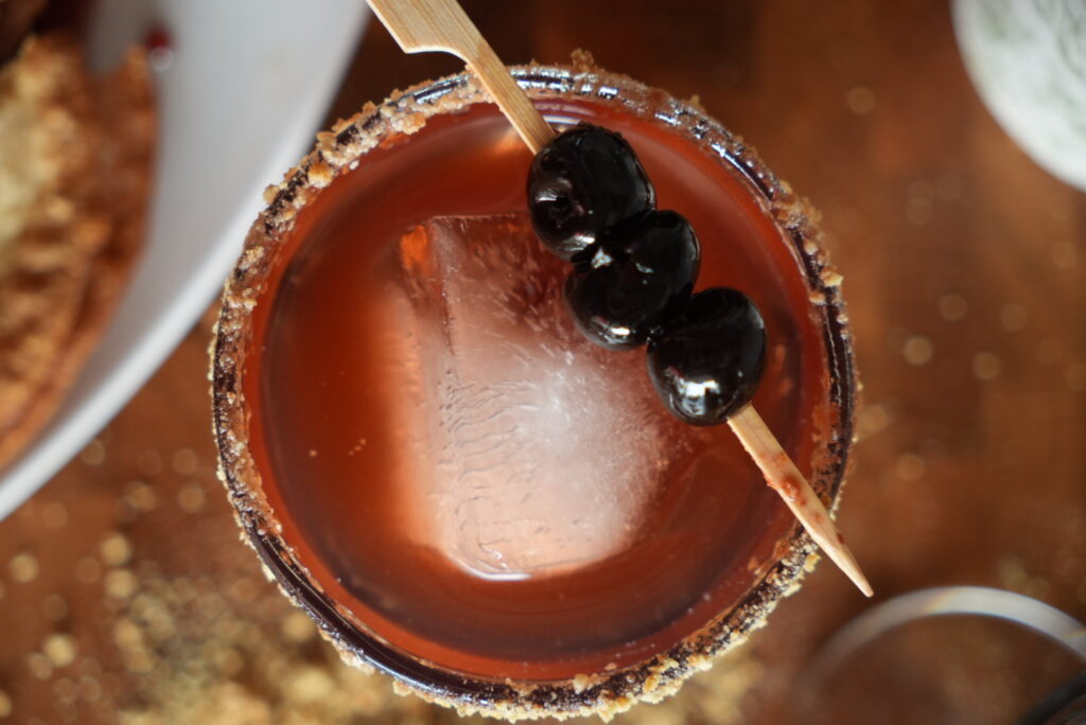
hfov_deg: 37.4
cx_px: 543
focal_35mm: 53
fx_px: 1603
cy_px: 362
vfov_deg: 25.5
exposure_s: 1/100
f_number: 2.8
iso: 640
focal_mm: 35.4
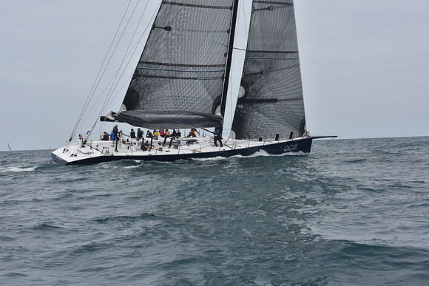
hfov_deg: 28.8
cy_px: 143
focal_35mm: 70
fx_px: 834
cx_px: 214
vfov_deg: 19.5
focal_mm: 70
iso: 250
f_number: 10
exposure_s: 1/800
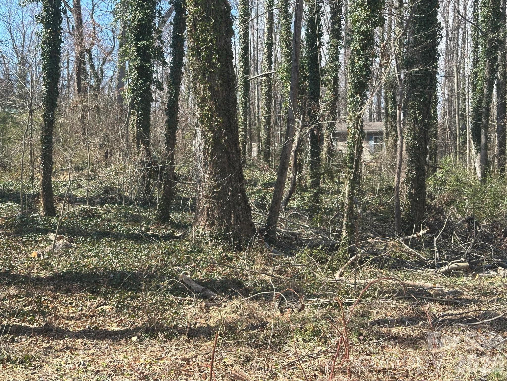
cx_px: 254
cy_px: 190
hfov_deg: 39.7
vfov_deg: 30.3
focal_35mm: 48
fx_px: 703
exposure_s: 1/830
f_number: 1.78
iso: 64
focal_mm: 6.86
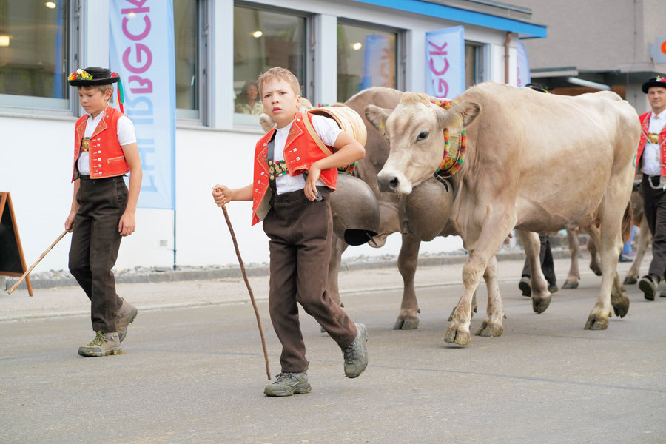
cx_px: 333
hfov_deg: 23.9
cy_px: 222
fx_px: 1572
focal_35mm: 85
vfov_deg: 16.1
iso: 800
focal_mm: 85
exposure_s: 1/1000
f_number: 5.6
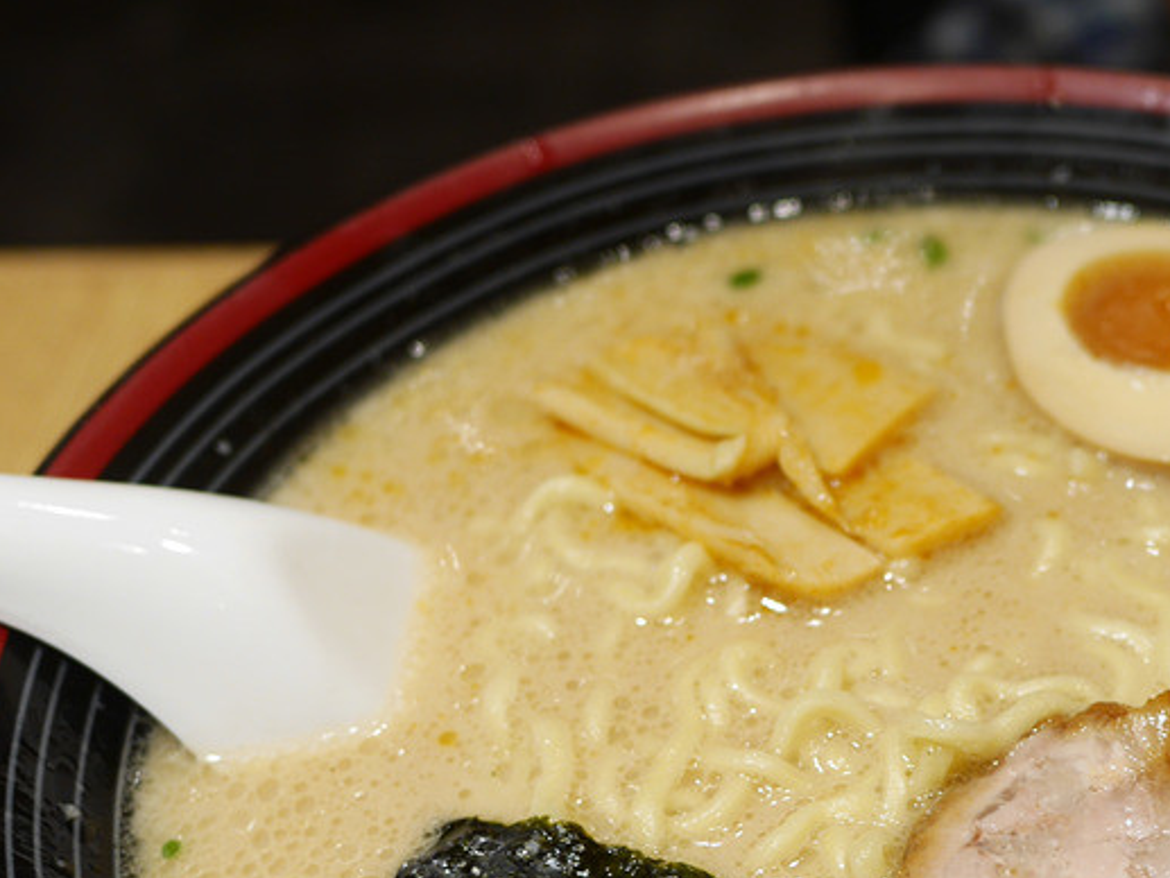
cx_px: 878
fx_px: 1961
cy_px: 790
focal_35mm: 58
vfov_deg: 24.5
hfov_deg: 32.6
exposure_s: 1/160
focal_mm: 15
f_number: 2.2
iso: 200
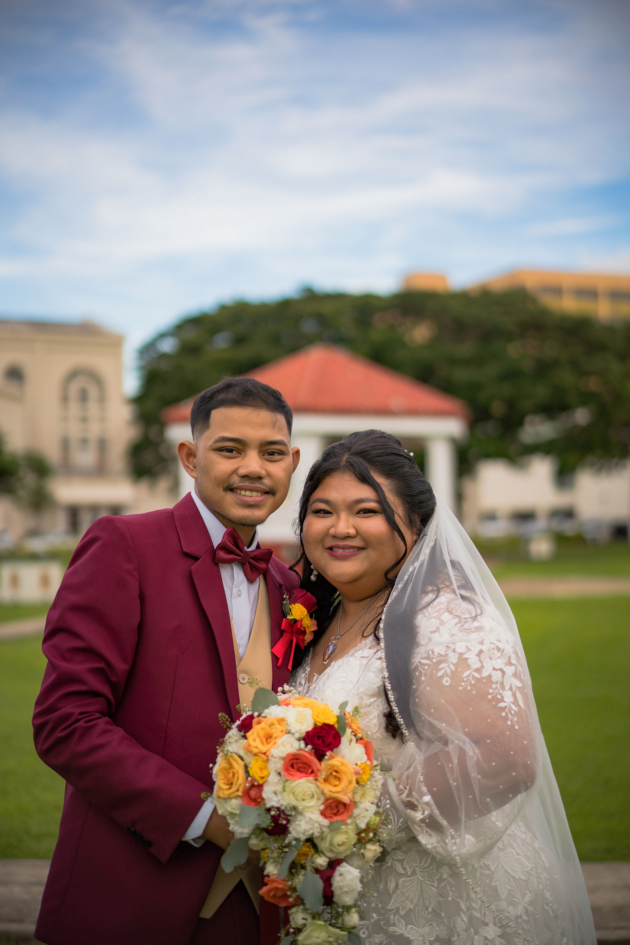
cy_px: 472
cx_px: 315
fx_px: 1444
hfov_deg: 24.6
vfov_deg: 36.2
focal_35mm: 55
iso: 64
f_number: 1.8
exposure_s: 1/1600
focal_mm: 55
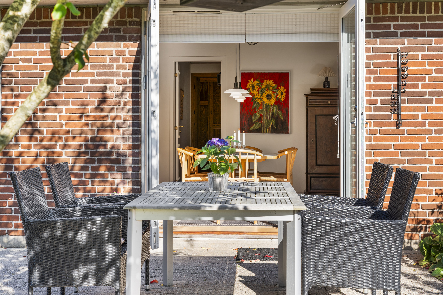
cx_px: 222
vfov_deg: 23.8
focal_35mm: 57
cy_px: 148
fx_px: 701
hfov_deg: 35.1
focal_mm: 57
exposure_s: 1/60
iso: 400
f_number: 8
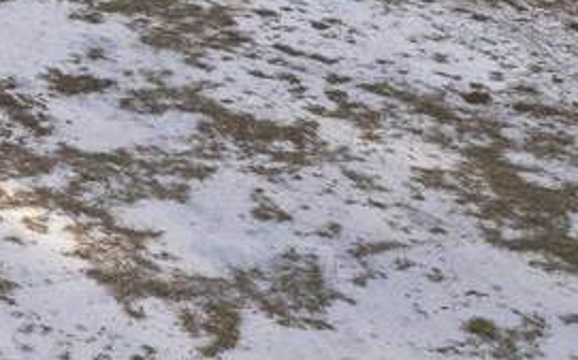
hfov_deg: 16.2
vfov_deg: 11.5
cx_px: -497
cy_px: -278
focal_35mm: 106
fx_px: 1669
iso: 140
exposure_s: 1/250
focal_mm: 8.38
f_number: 2.8
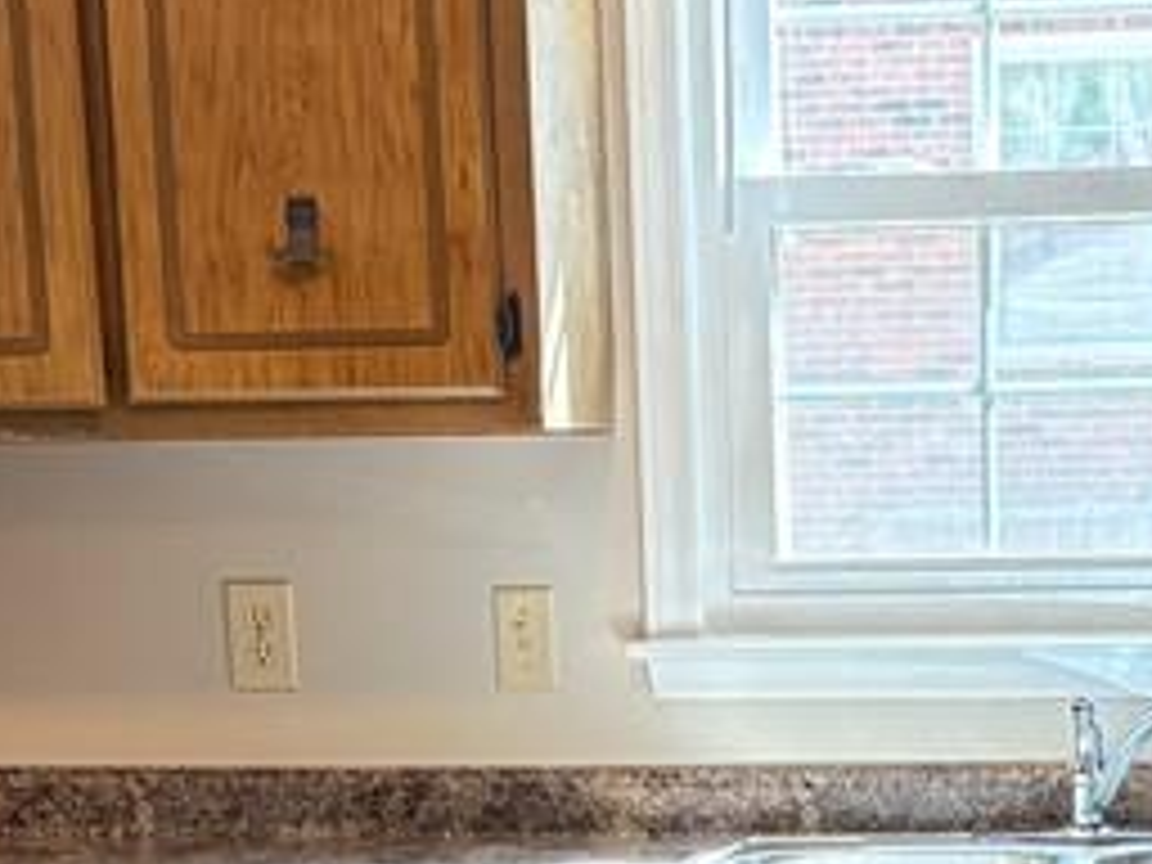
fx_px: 3461
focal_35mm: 104
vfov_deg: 13.8
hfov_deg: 18.6
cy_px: 1053
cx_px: 986
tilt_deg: -9.1
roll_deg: +1.6
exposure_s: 1/60
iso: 320
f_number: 1.6
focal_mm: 5.96
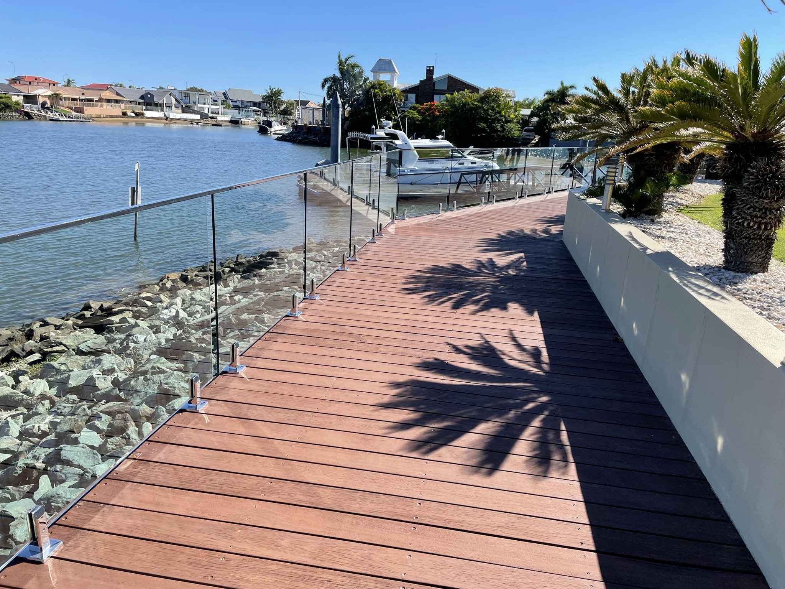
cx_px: 392
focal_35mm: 26
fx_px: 590
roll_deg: -2.8
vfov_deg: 53.1
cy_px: 294
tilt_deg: -15.2
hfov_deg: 67.3
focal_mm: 4.2
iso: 32
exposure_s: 1/2398
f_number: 1.6
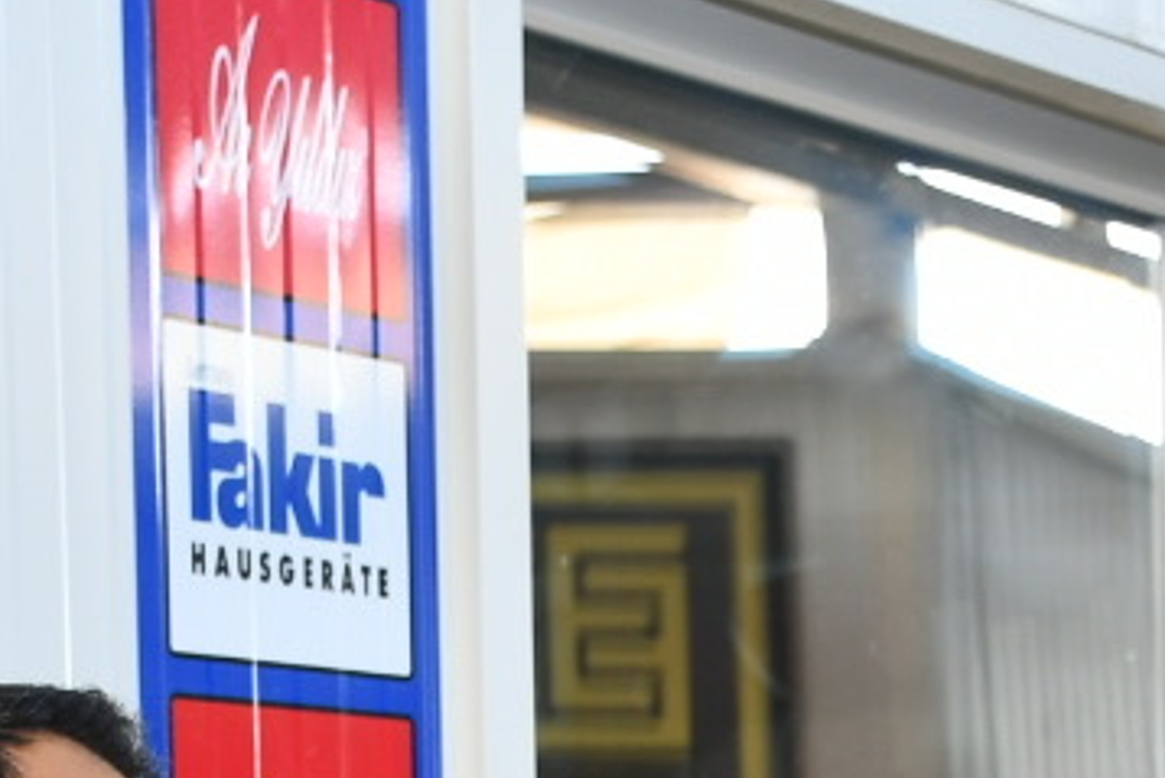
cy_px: 1436
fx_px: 5859
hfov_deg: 11.3
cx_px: 1015
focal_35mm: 181
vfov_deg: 7.4
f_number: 4.5
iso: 200
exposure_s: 1/80
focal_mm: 27
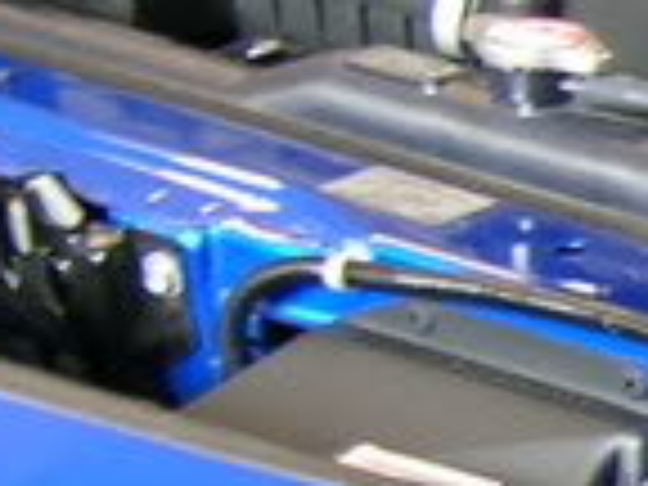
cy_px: 572
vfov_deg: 6.1
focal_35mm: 242
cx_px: 1809
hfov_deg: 7.4
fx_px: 4530
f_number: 2.9
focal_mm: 5.7
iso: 50
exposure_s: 1/4.2
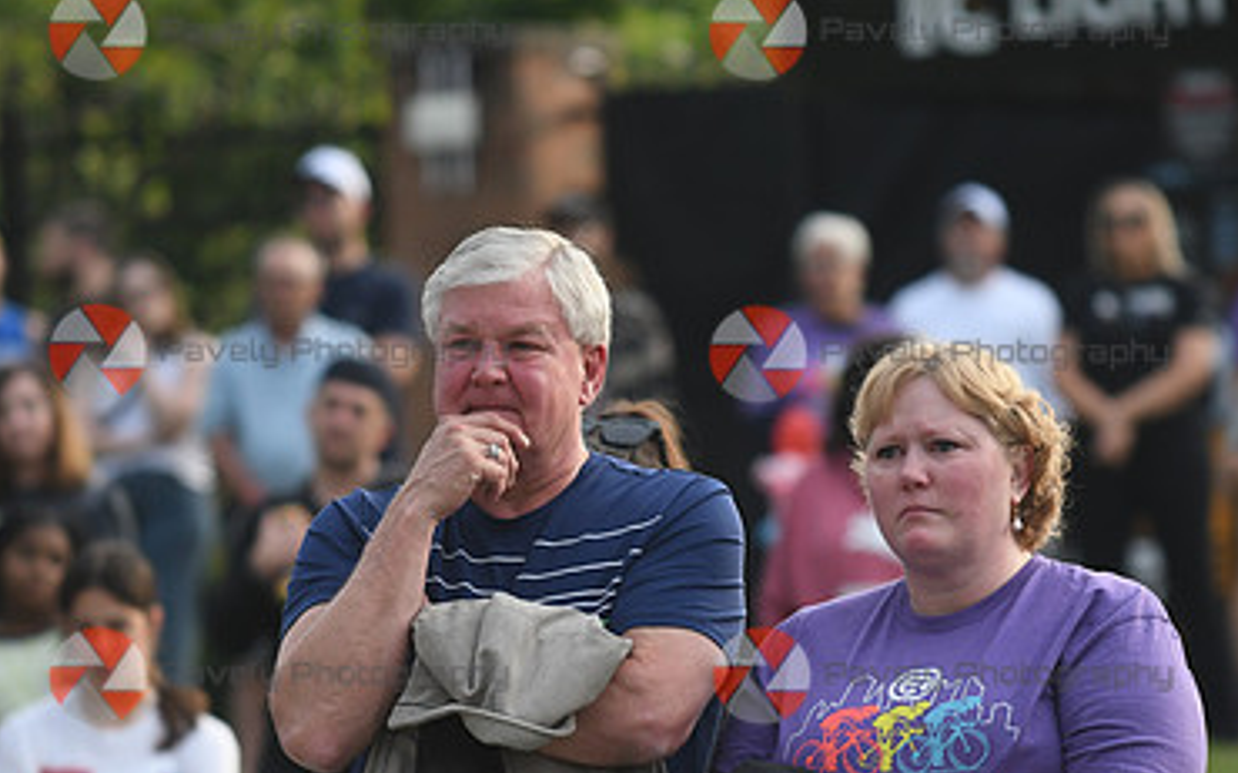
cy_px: 564
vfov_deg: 2.7
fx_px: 16156
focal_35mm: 479
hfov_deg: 4.4
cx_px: 639
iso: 640
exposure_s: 1/500
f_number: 4
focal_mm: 200
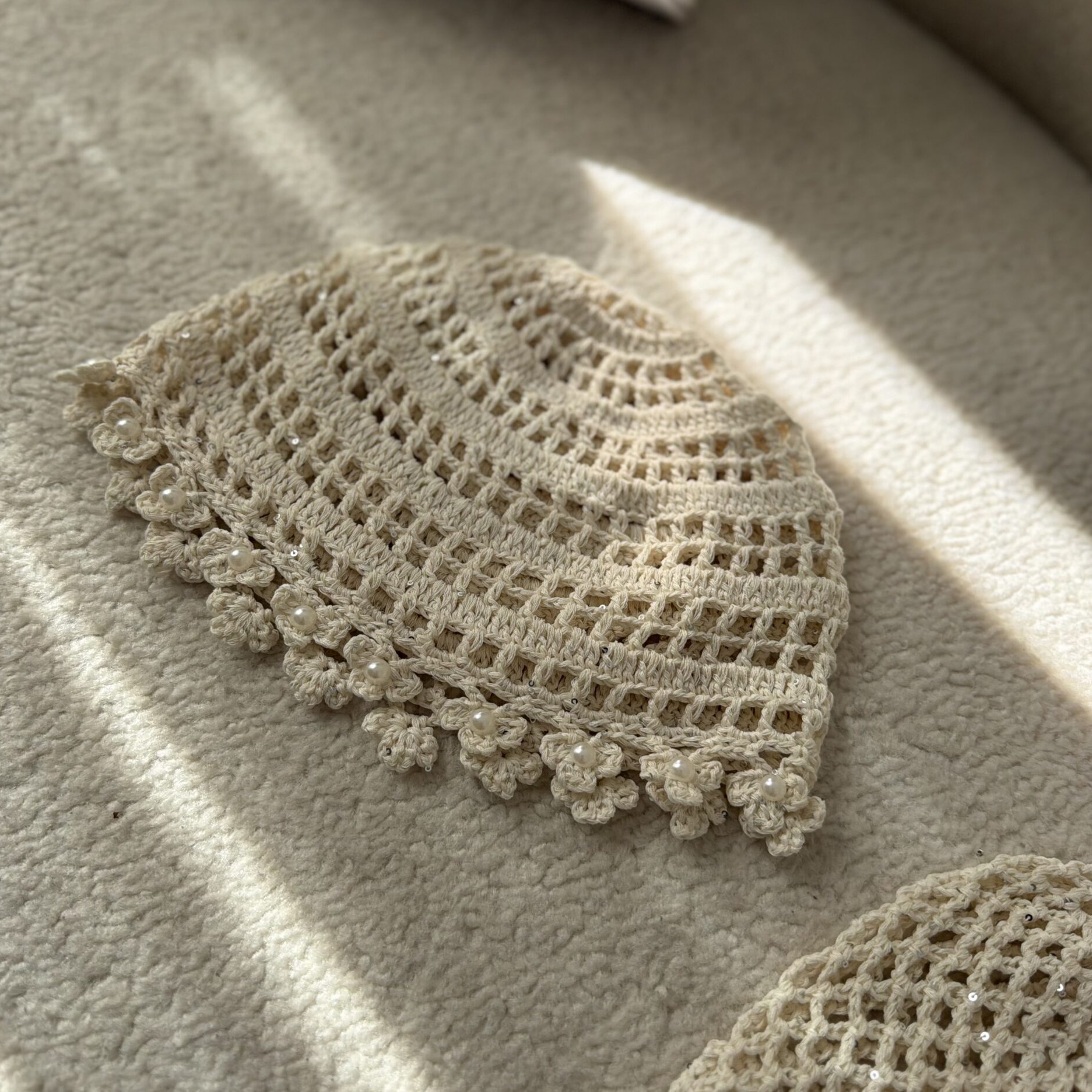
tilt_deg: -63.8
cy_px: 540
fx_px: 1035
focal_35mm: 29
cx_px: 535
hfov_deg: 55.6
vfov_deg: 55.6
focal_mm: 6.76
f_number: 1.78
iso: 100
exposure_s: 1/1949
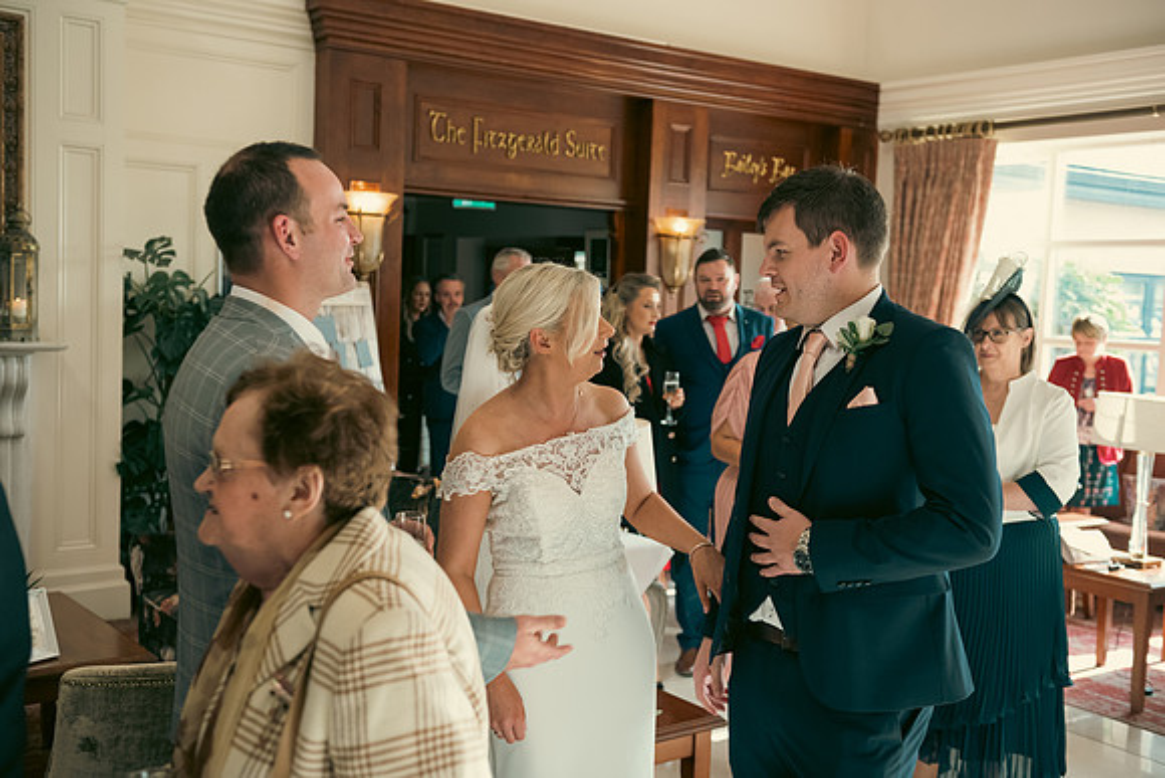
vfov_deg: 35.1
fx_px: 1230
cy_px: 389
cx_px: 582
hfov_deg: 50.7
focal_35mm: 38
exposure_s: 1/200
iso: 640
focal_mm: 38
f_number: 3.5
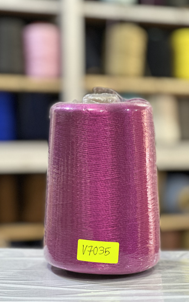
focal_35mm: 82
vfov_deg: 25.2
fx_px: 675
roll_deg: +0.6
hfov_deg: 15.9
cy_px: 151
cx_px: 93
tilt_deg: +2.3
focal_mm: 9
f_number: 2.8
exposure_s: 1/33
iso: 250
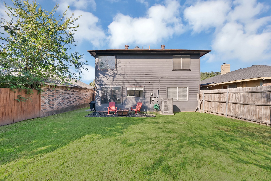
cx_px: 136
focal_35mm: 14
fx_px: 105
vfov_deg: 81.3
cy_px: 90
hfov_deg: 104.2
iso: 640
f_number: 9
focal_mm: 14
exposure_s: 1/80
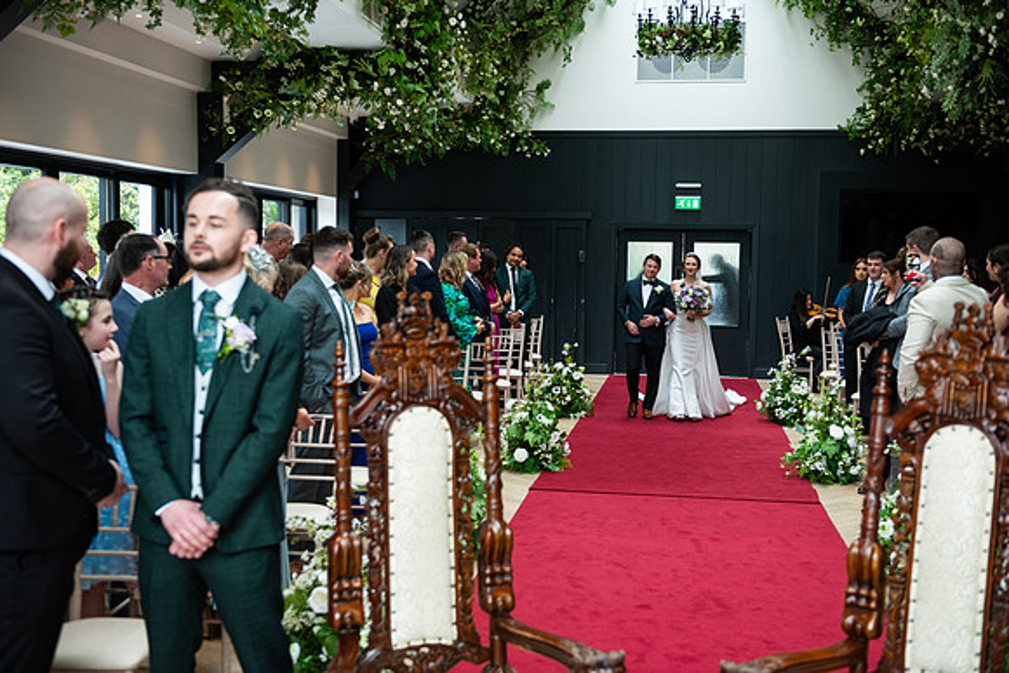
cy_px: 336
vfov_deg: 31.9
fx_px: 1177
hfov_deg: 46.4
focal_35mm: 42
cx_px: 504
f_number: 3.5
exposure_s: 1/200
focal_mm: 42
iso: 400
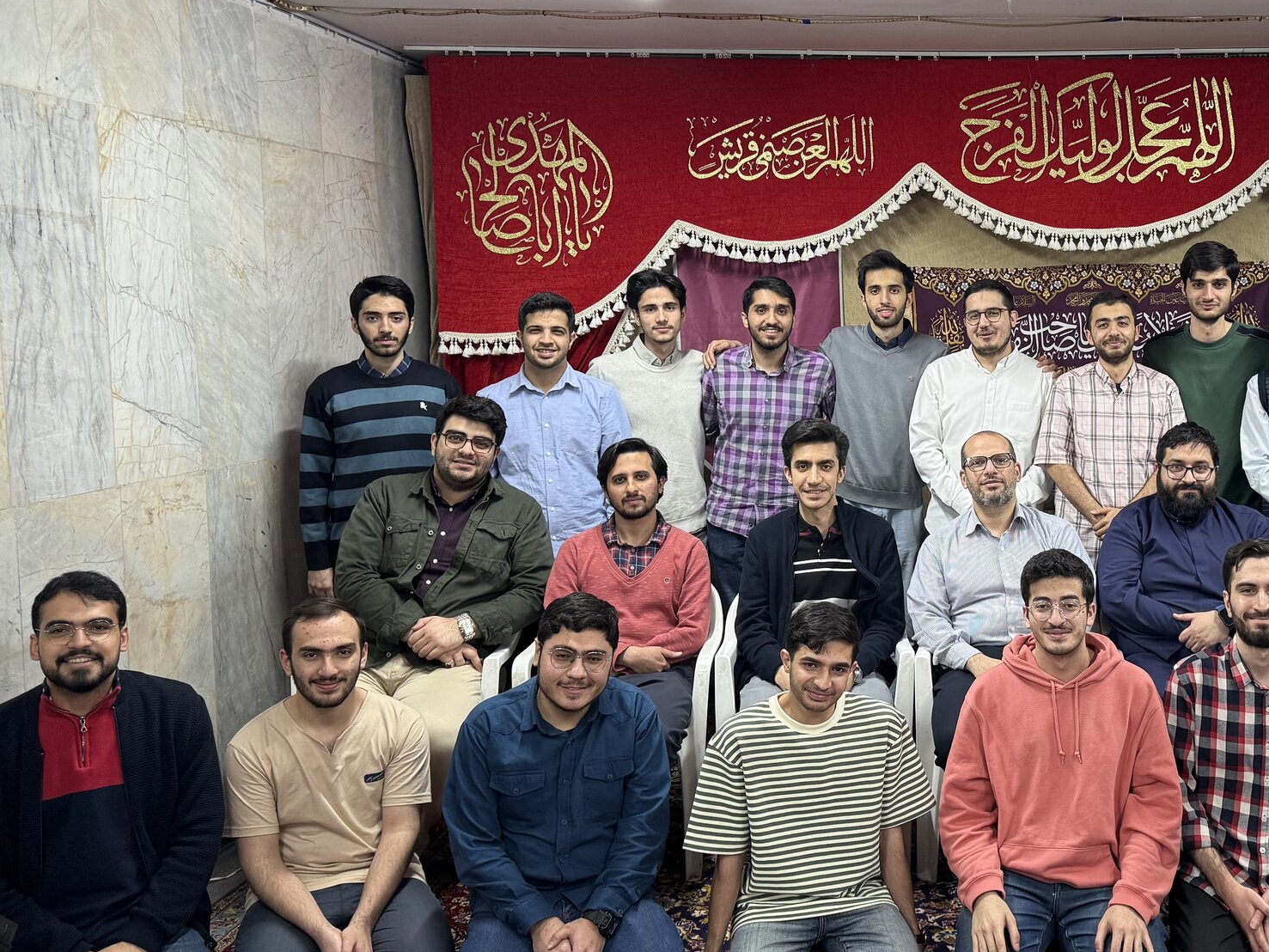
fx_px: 1430
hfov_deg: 46.0
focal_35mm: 39
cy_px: 421
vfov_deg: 36.8
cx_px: 963
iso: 200
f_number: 1.78
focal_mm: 6.76
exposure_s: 1/100
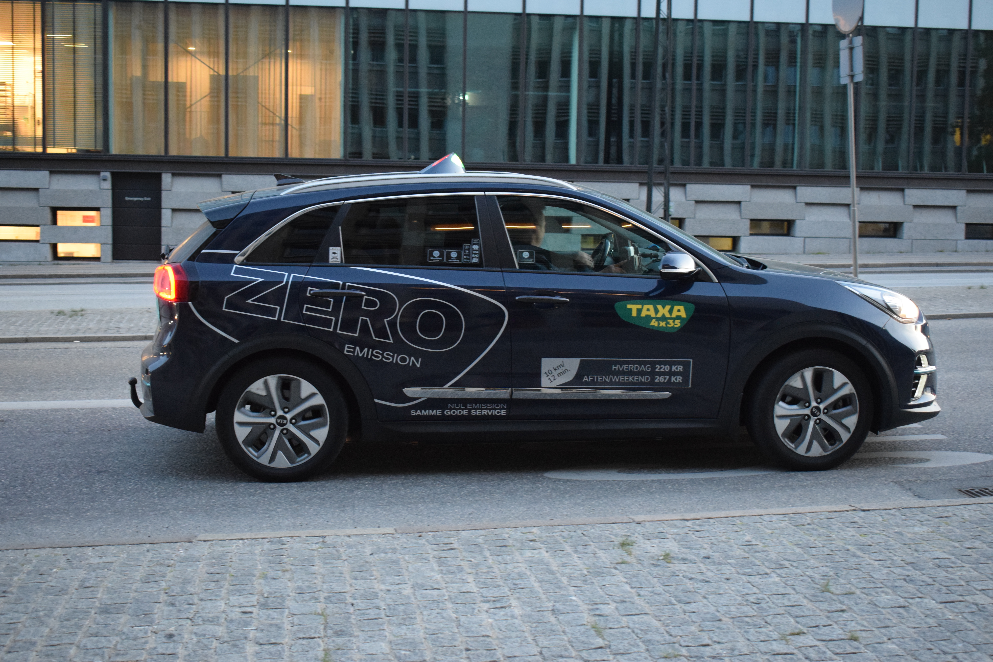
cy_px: 331
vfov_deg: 28.1
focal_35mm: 48
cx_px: 496
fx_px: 1324
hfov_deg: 41.1
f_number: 4.5
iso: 3200
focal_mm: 32
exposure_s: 1/30
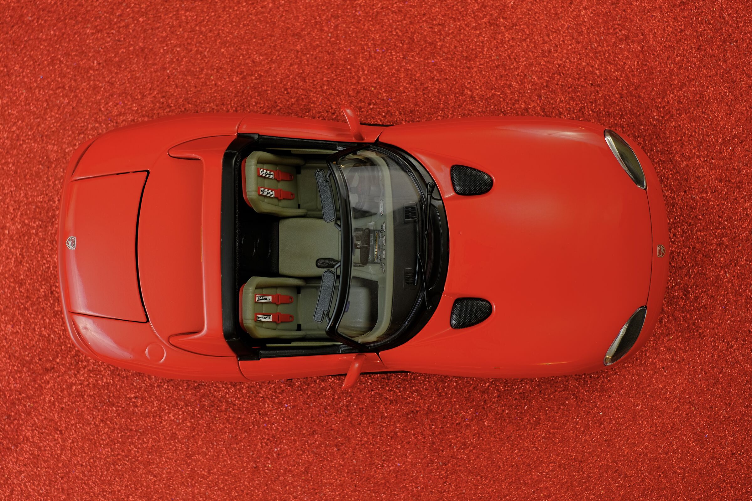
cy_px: 250
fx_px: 1107
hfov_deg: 37.5
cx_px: 376
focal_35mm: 53
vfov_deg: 25.5
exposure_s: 1/28
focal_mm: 35
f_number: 4
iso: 160
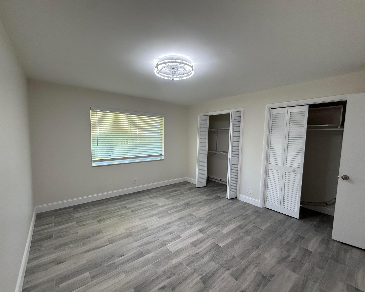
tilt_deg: -4.0
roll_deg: -0.8
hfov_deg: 96.8
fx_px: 162
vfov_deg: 84.0
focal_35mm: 15
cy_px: 148
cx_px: 178
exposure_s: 1/120
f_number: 2.2
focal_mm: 2.22
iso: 100
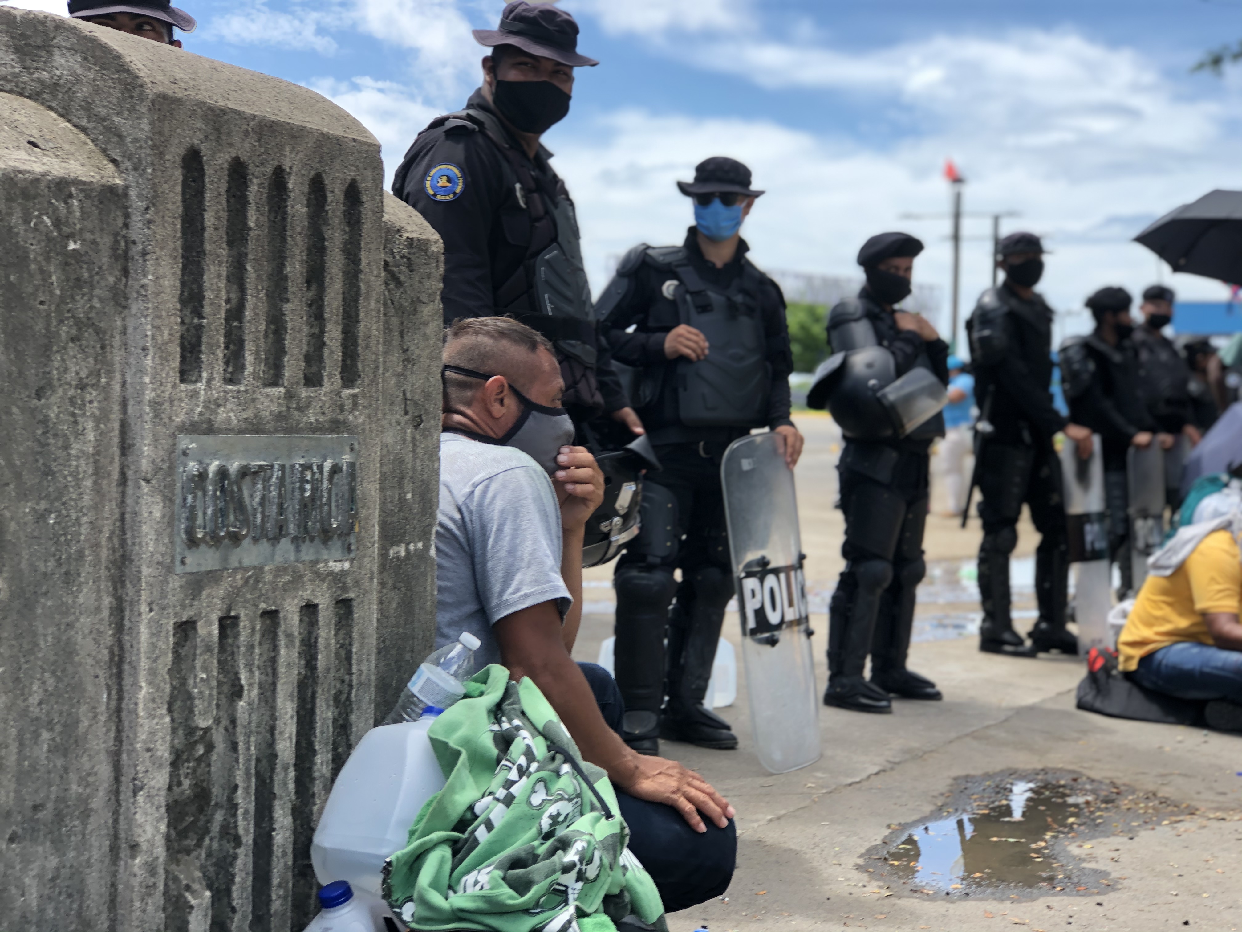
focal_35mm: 57
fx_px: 2045
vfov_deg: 25.7
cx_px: 621
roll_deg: +0.7
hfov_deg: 33.8
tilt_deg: -4.9
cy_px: 466
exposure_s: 1/140
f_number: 2.8
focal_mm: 6.6
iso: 20
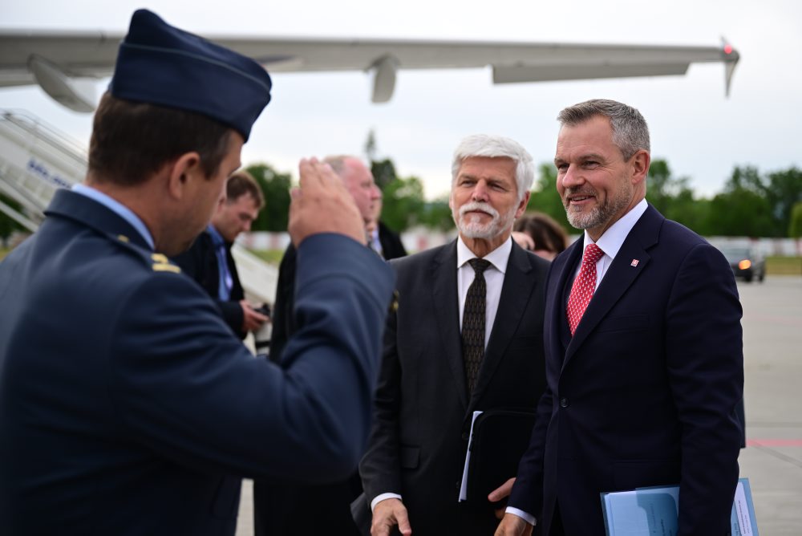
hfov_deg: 36.9
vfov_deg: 25.1
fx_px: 1204
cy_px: 268
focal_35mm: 54
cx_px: 401
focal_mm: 54
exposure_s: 1/500
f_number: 2.8
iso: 125
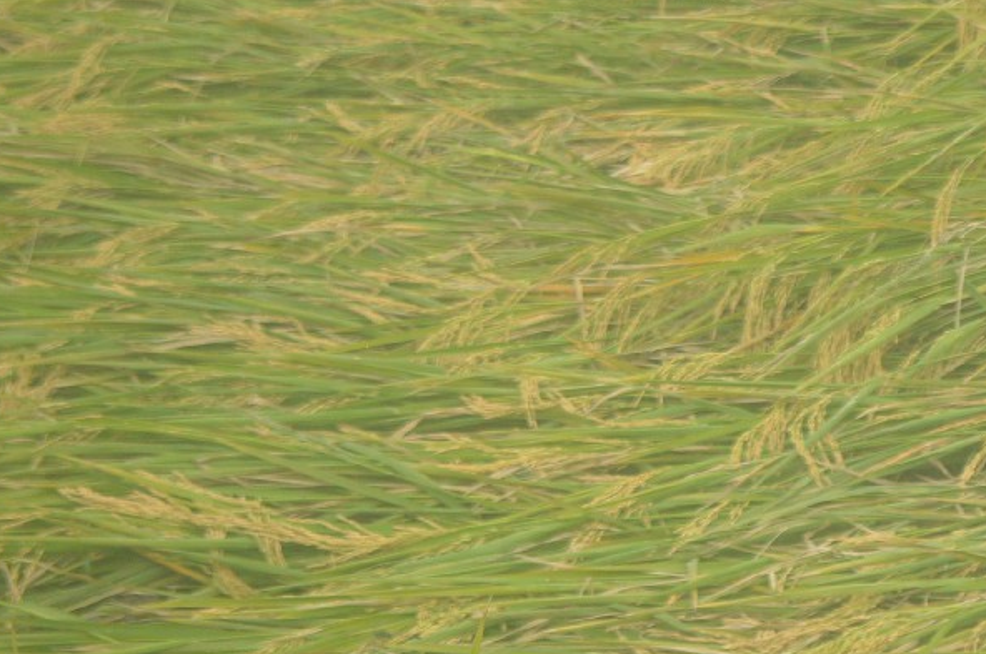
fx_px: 3884
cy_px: 22
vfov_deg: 9.6
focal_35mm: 142
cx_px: 1144
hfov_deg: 14.1
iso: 400
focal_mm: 40
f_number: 5.3
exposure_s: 1/1000
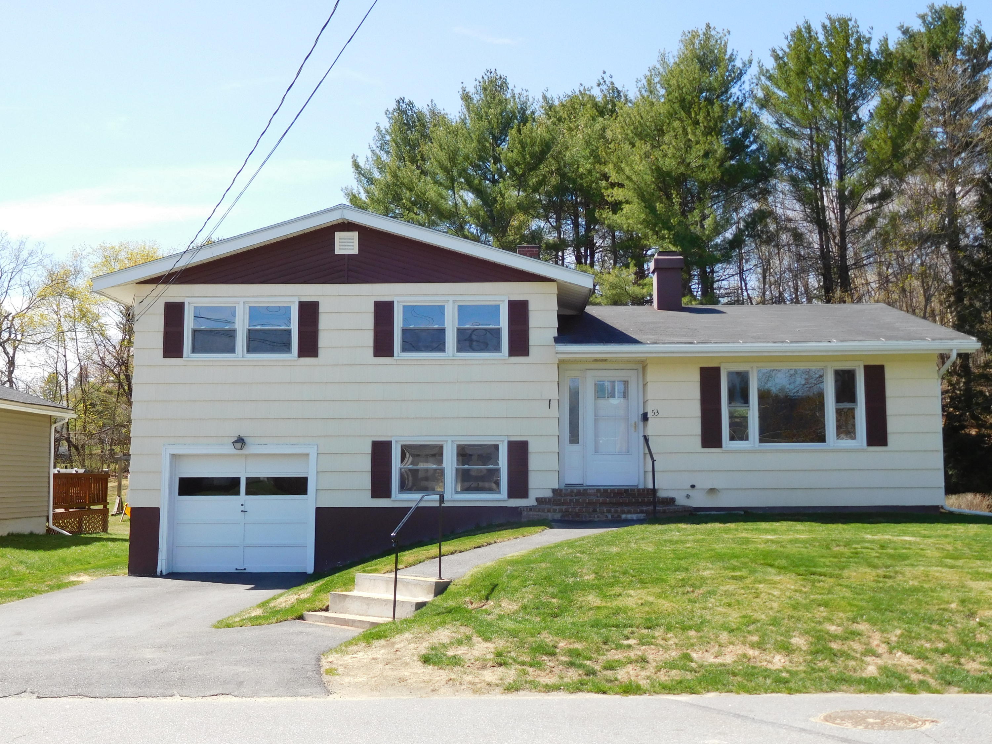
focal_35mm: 35
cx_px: 496
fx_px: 1003
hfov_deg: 52.6
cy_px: 372
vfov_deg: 40.7
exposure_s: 1/500
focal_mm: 6.2
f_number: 3.8
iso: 125
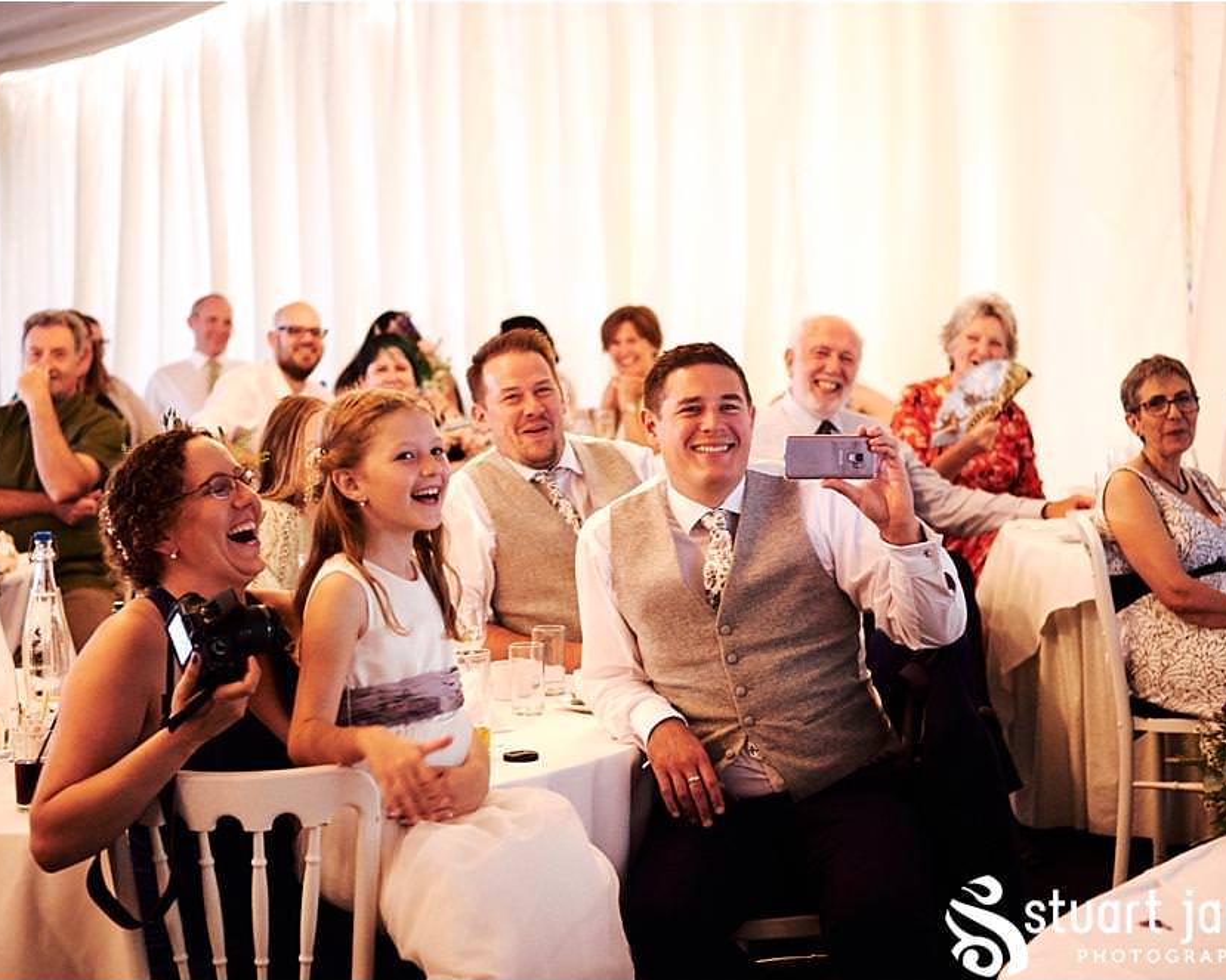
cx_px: 589
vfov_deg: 18.1
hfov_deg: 22.5
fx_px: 3084
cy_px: 492
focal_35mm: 85
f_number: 2.2
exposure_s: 1/100
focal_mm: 50
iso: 6400
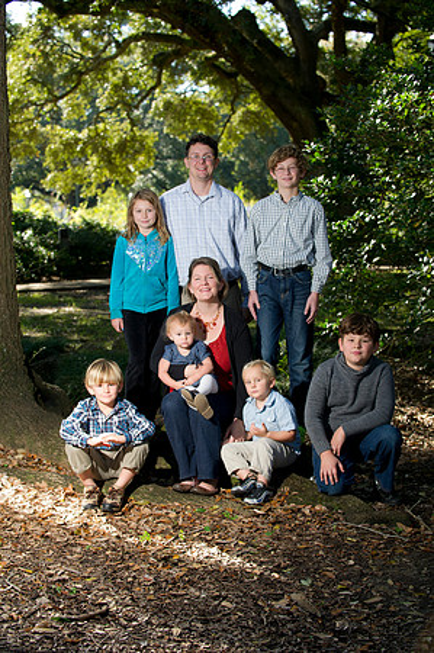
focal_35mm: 75
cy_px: 326
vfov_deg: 27.0
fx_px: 1359
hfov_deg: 18.1
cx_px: 217
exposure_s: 1/200
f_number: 4.5
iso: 320
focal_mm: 75
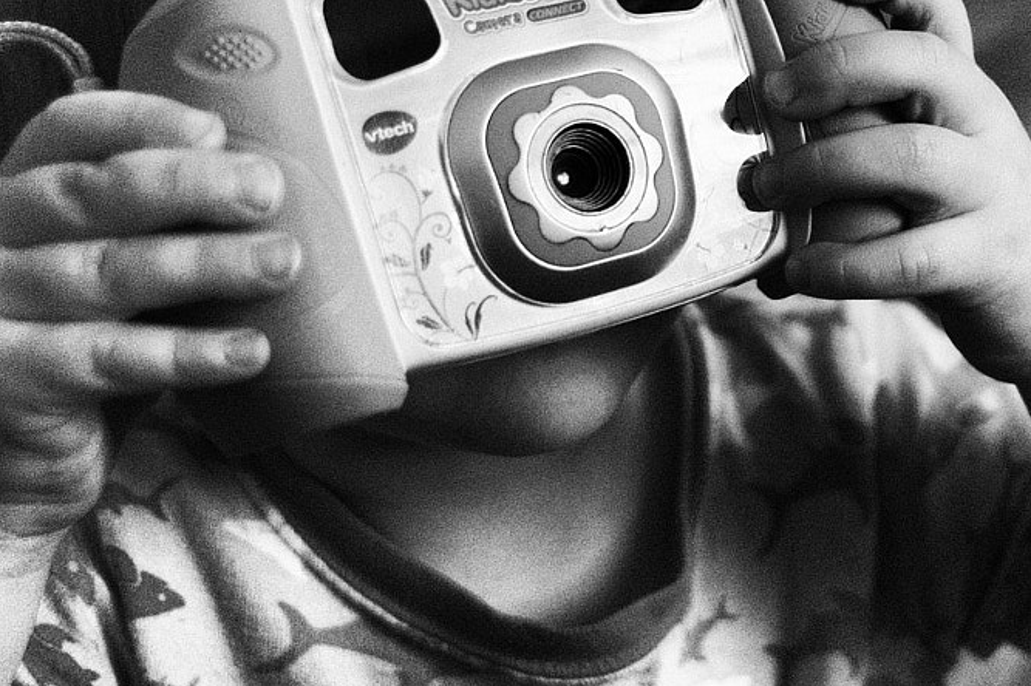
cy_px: 192
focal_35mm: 84
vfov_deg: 16.2
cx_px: 886
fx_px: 2404
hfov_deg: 23.7
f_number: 2
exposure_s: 1/100
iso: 2000
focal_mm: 23
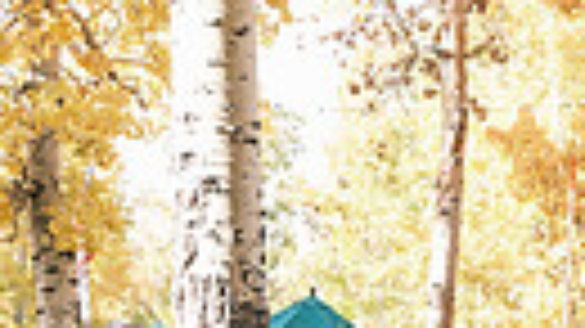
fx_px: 1954
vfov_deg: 9.5
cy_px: 393
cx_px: 724
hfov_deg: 16.3
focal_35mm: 126
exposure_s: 1/125
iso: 160
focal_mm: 18
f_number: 4
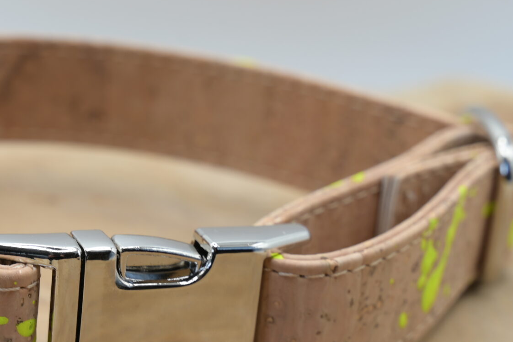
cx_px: 124
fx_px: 1624
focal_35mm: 114
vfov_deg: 11.9
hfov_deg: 17.8
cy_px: 317
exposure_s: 1/50
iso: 100
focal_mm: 50
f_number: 6.3
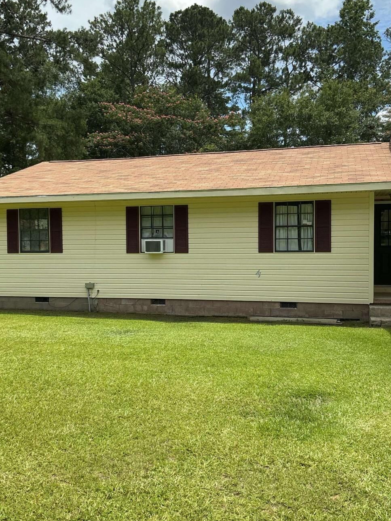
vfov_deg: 51.3
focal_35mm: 36
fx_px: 542
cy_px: 253
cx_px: 184
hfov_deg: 39.6
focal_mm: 3
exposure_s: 1/1279
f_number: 1.8
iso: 25
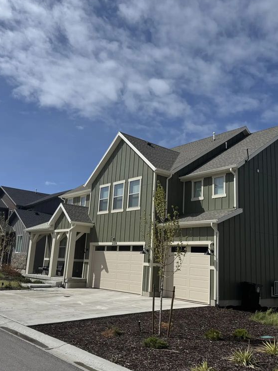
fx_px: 353
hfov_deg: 42.9
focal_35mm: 33
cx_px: 148
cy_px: 184
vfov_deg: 55.3
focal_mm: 6.76
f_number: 1.78
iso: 80
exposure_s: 1/7937
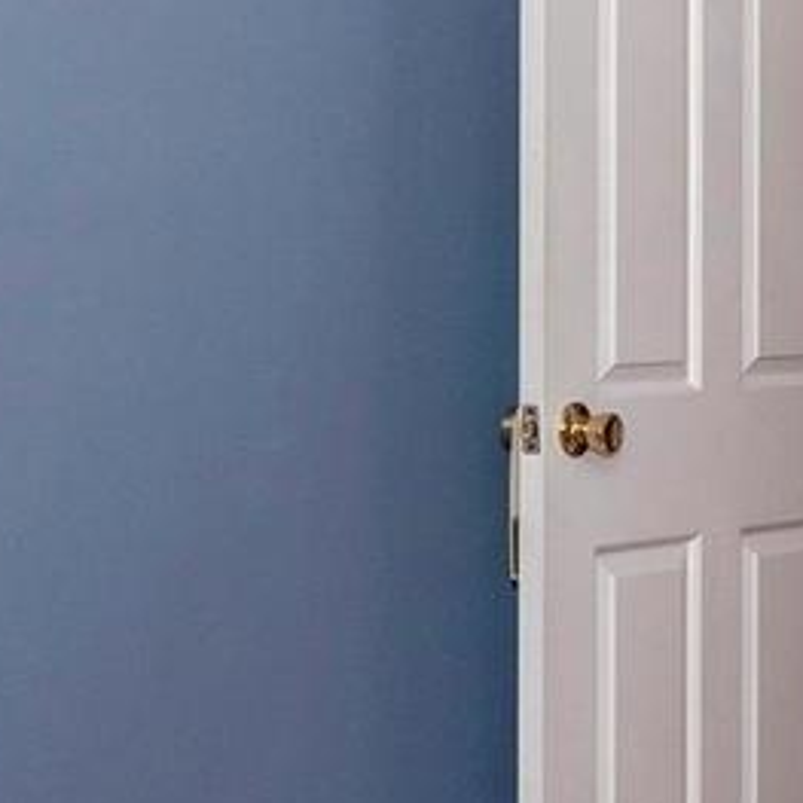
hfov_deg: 16.4
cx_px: 443
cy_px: 221
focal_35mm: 106
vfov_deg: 16.4
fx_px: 2782
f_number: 9
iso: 200
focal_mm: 16
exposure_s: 1/60
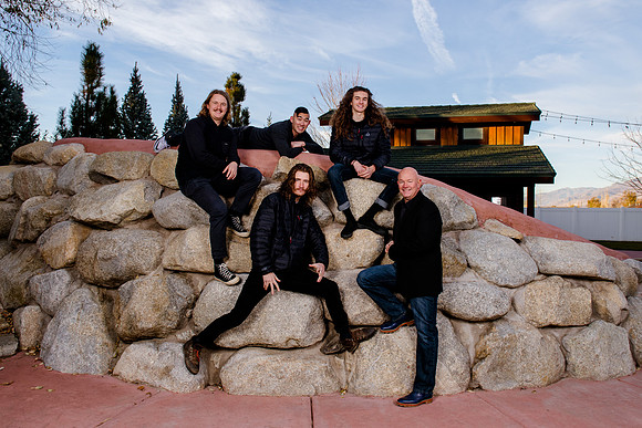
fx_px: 497
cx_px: 334
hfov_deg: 65.7
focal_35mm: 28
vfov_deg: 46.6
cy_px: 194
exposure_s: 1/160
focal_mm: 24
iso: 200
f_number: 7.1
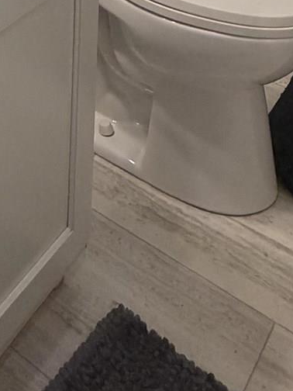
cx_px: 10
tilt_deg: -6.2
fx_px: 722
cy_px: -297
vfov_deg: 21.2
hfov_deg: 22.2
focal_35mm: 64
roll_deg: +0.1
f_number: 2.2
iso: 200
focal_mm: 2.22
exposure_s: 1/120
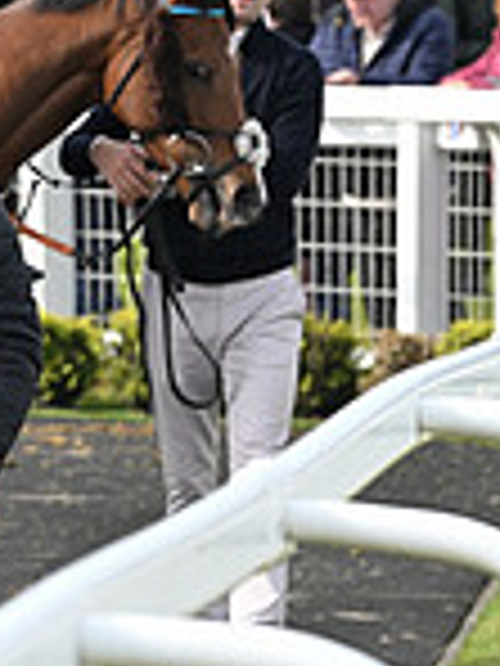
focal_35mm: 658
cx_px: -775
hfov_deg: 2.2
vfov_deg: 3.0
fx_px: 12672
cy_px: -25
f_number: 6.3
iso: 640
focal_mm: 175
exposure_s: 1/1000
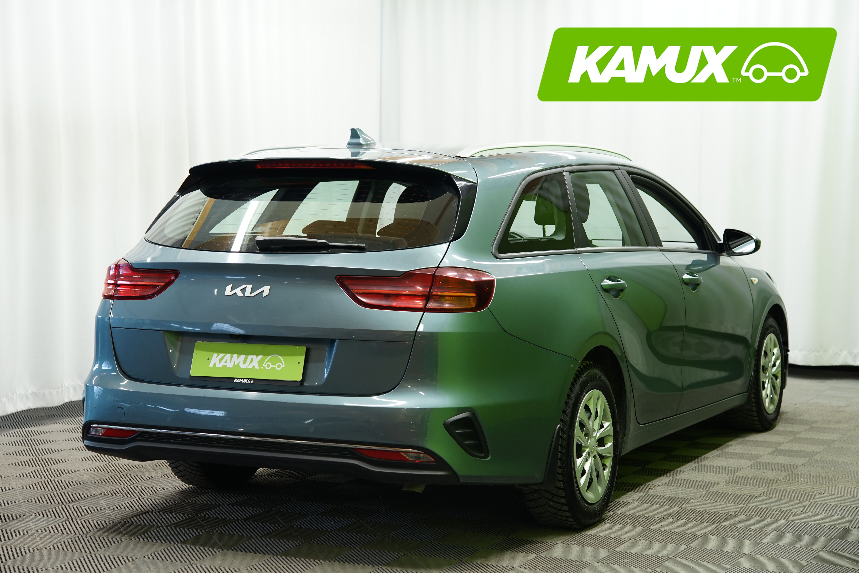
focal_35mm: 66
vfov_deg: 20.6
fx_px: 1575
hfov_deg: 30.5
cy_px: 286
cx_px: 430
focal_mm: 66
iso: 500
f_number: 5
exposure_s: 1/15
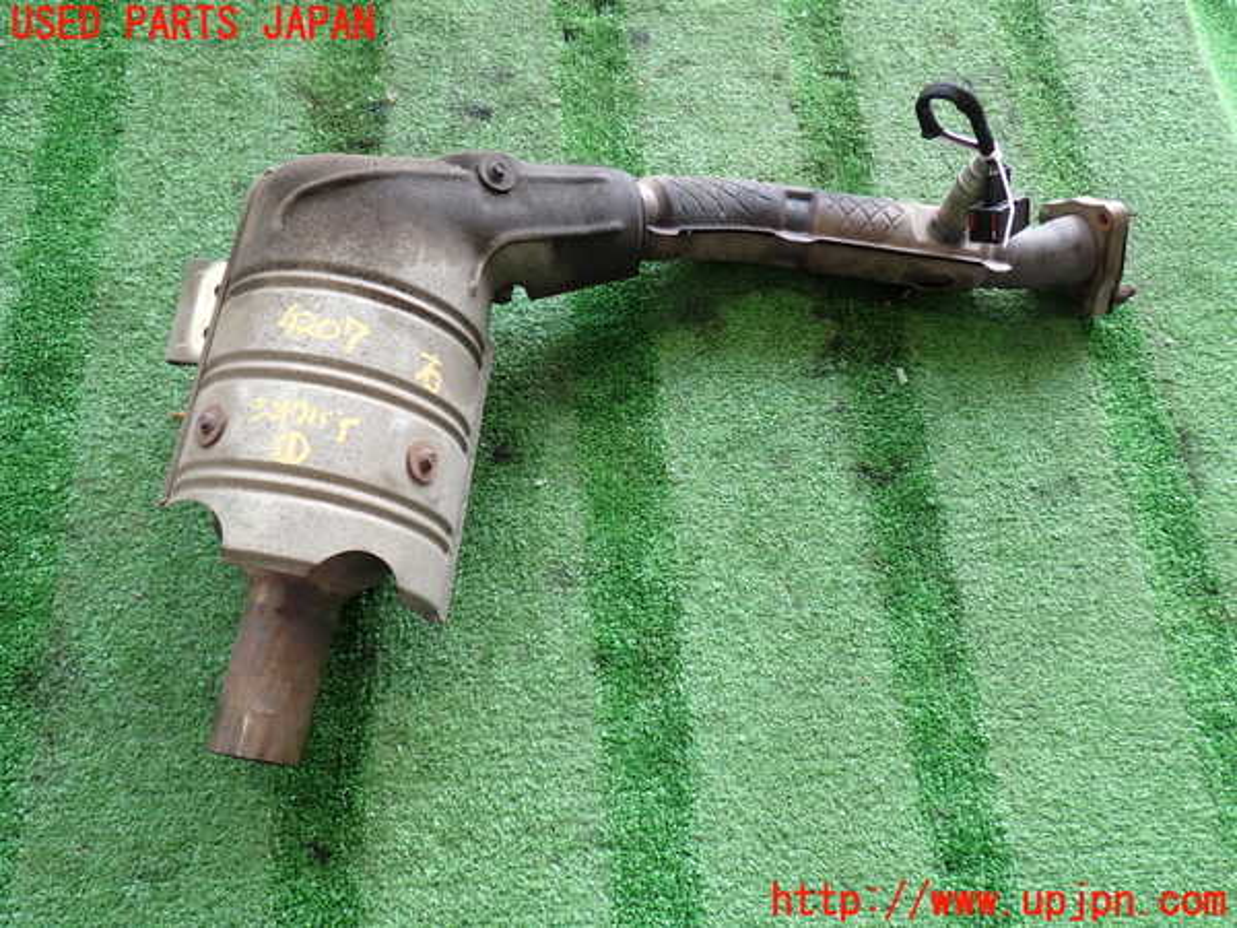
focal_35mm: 30
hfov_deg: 60.0
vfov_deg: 46.8
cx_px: 618
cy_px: 464
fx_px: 1072
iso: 160
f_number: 2.3
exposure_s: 1/60
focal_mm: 5.4
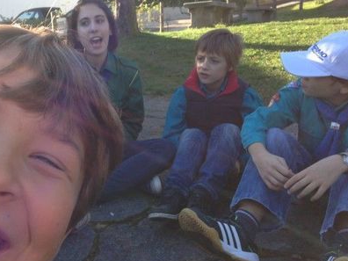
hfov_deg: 37.6
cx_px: 105
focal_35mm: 50
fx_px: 503
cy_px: 113
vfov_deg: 29.1
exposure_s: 1/249
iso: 50
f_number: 2.4
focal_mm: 4.12
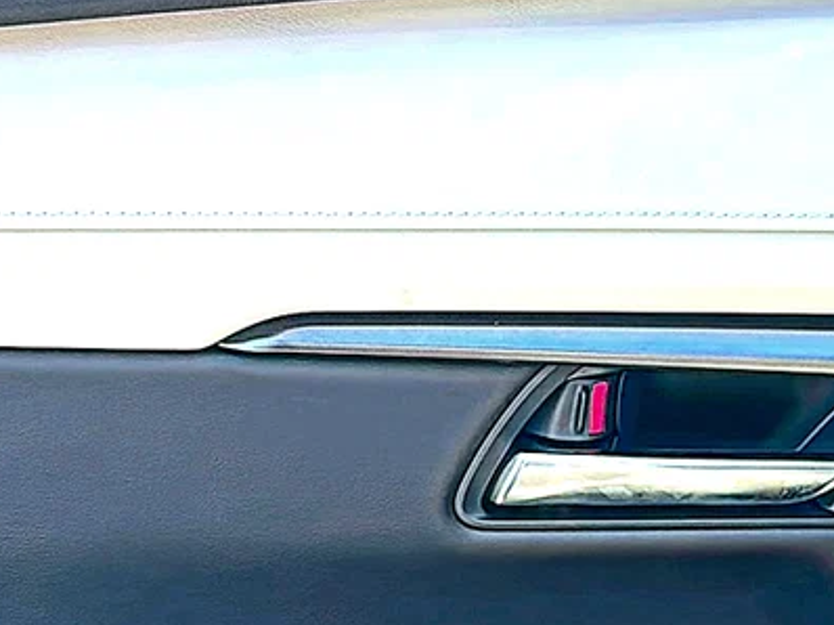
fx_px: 1950
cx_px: 534
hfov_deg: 24.1
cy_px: 460
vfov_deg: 18.1
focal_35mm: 81
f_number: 1.78
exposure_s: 1/418
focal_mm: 6.86
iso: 80
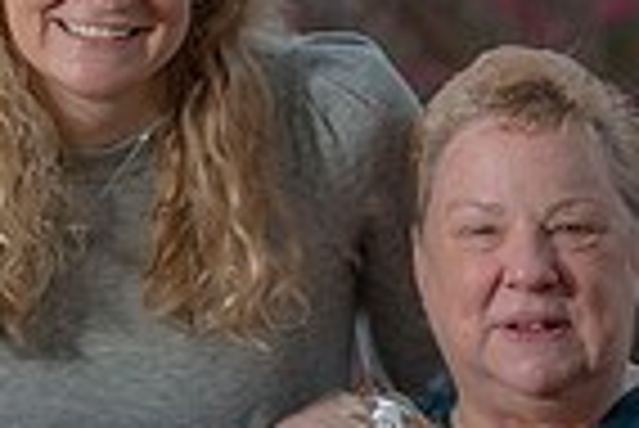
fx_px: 6681
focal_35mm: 376
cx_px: 580
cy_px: 491
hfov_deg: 5.5
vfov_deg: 3.7
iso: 160
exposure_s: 1/200
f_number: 3.5
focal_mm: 92
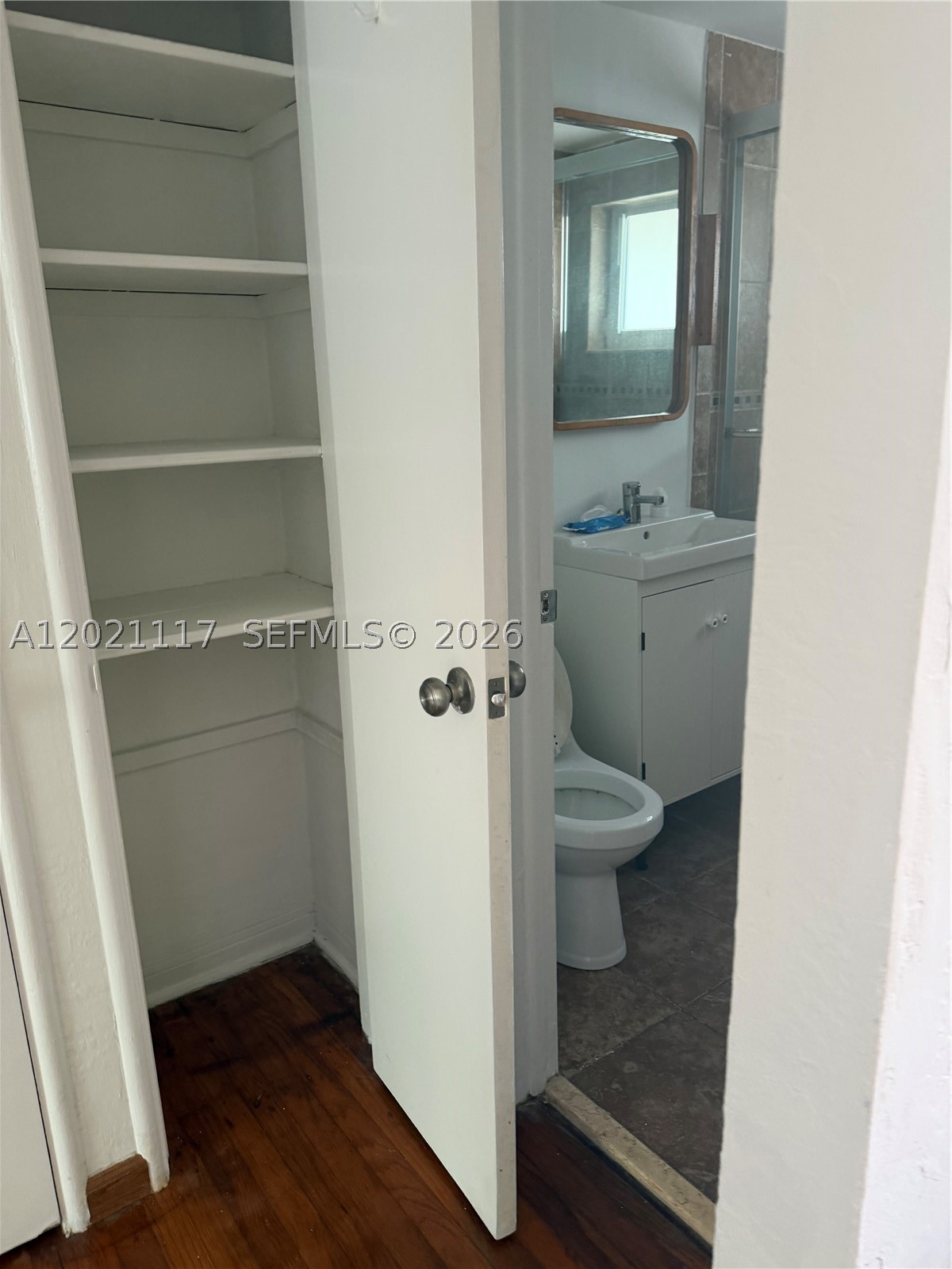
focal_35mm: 24
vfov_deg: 71.6
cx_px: 476
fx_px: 880
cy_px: 634
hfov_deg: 56.8
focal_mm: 6.76
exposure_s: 1/60
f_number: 1.78
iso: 250
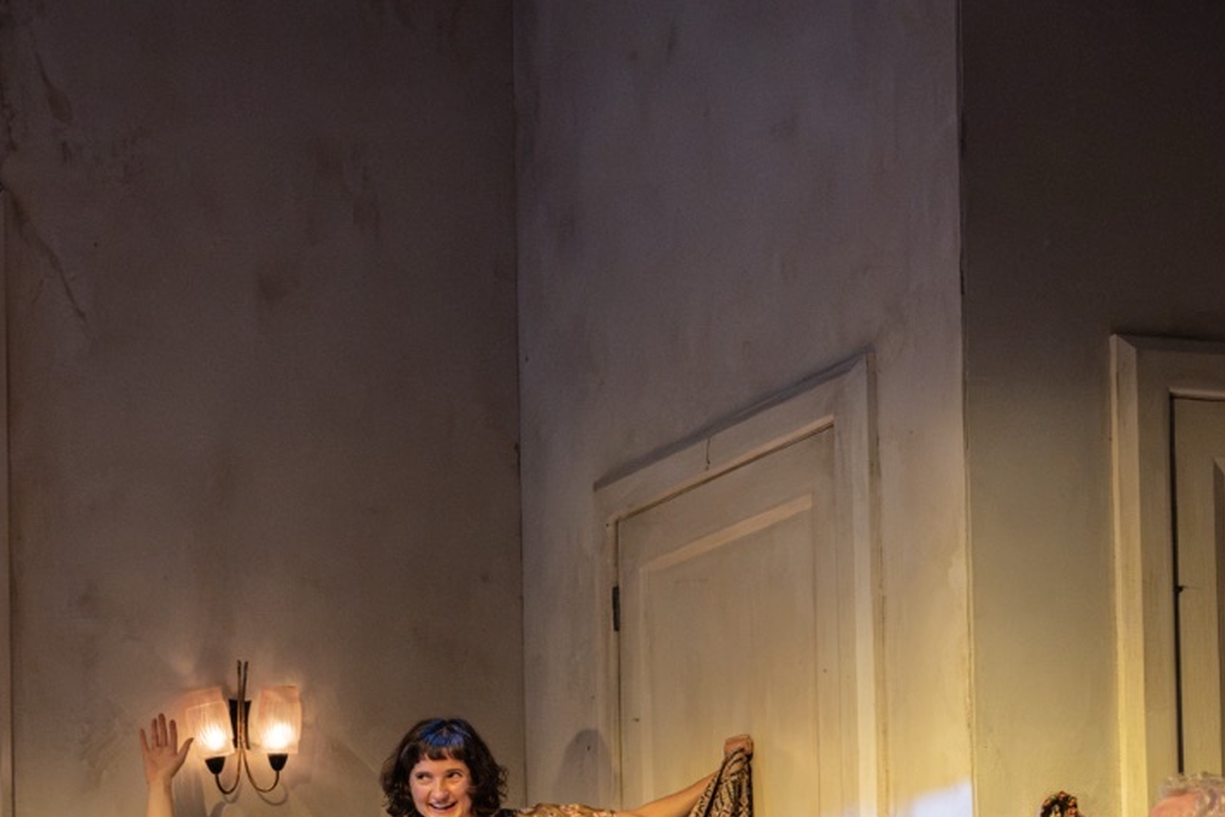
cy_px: 979
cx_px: 167
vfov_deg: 10.9
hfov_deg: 16.3
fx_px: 4219
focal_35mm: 124
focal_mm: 49
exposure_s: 1/200
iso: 3200
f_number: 4.5
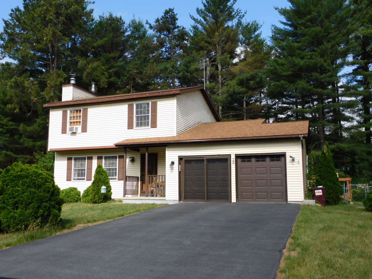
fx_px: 355
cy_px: 140
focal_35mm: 33
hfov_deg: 55.4
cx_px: 186
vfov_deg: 42.9
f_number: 3.6
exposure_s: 1/800
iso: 125
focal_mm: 5.9
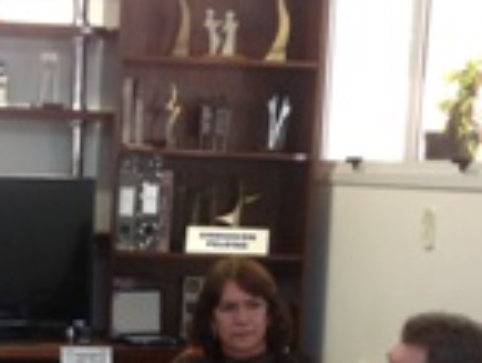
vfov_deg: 13.9
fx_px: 1435
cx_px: 83
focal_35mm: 103
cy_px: 446
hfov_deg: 18.8
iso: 80
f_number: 2.4
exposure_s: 1/15
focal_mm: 4.28
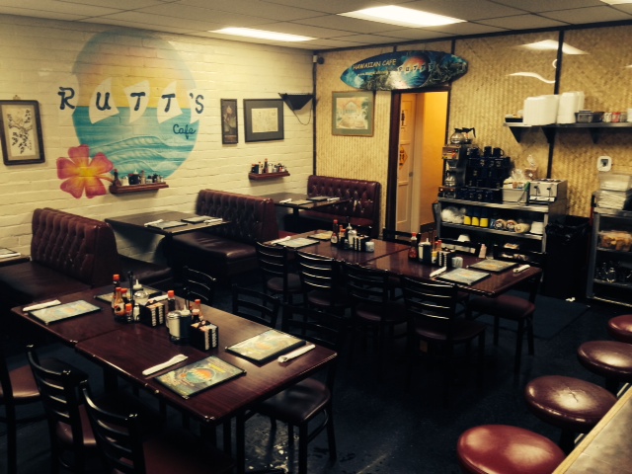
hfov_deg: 55.4
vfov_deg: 42.9
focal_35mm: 33
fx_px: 602
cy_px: 237
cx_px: 316
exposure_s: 1/20
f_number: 2.4
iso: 125
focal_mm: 4.12
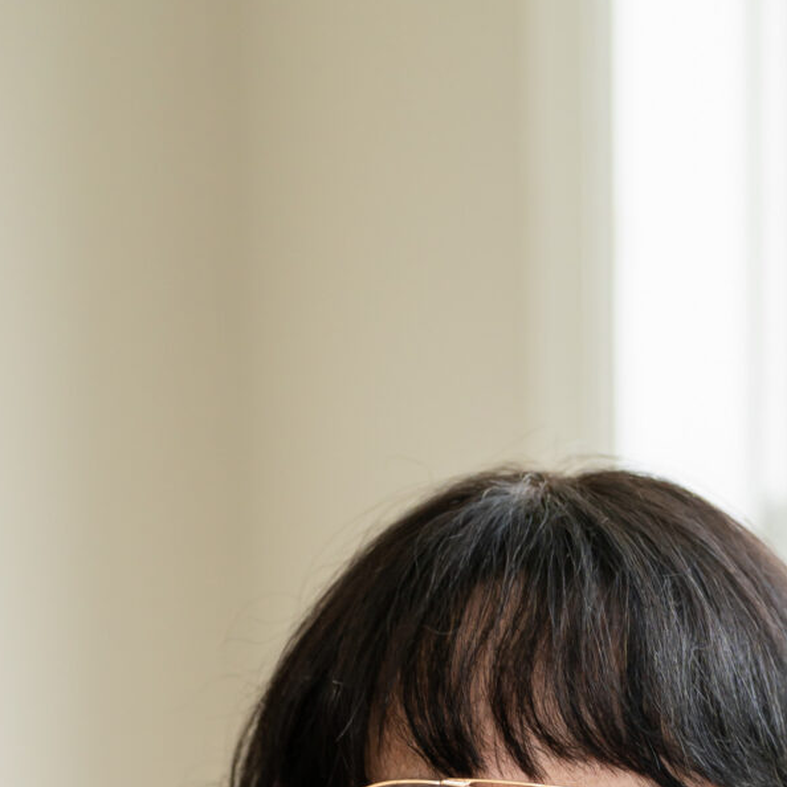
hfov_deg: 8.5
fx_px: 5299
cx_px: 513
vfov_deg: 8.1
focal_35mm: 206
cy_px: 1499
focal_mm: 50
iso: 250
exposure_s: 1/125
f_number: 2
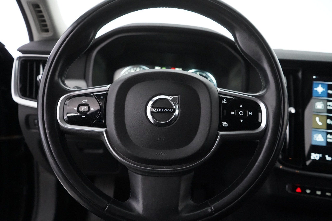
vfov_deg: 45.0
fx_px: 267
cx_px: 166
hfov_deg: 63.7
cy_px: 110
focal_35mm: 29
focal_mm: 29
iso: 12800
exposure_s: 1/60
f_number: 5
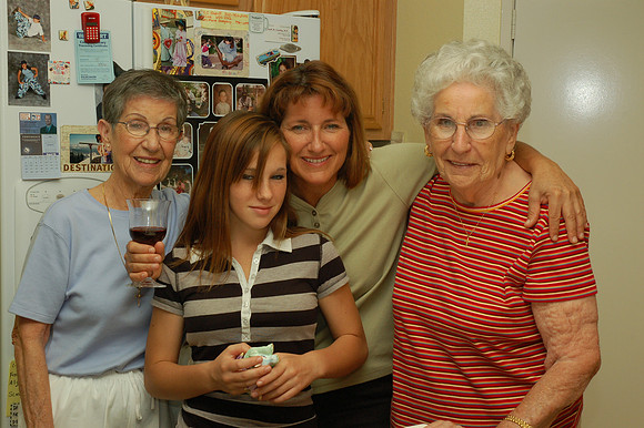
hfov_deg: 33.4
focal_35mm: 60
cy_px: 214
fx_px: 1073
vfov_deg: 22.6
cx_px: 322
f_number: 11
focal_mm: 40
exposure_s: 1/60
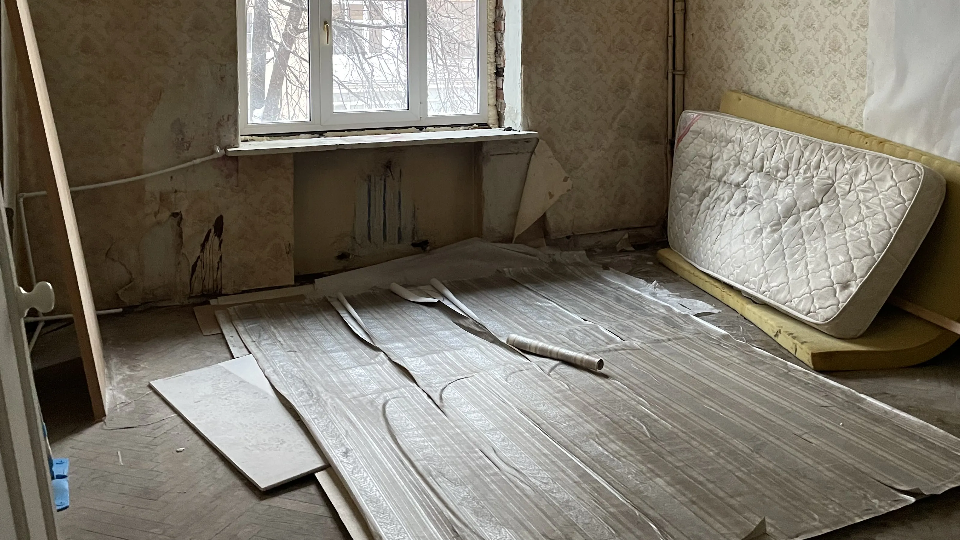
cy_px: 96
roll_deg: +0.6
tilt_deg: -1.9
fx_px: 916
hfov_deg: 55.2
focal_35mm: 36
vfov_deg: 31.8
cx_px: 526
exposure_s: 1/60
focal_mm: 4.2
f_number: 1.6
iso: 500
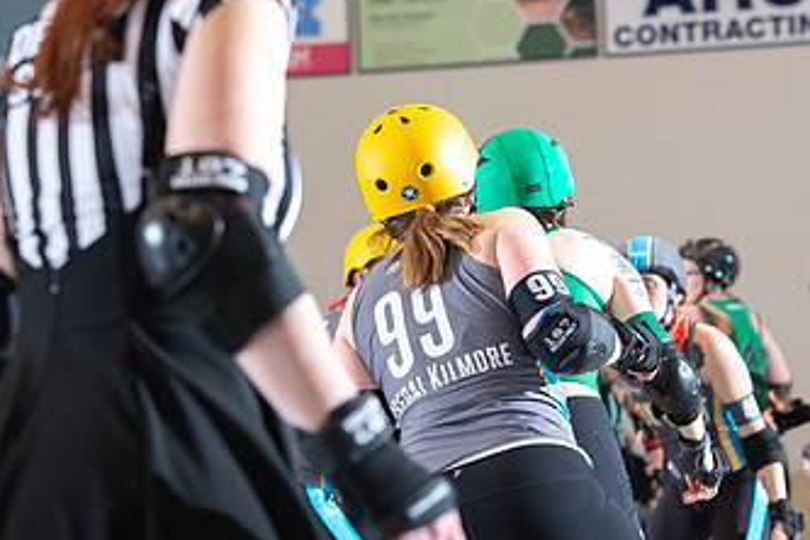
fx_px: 3915
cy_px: 434
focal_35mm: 174
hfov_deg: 11.8
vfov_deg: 7.9
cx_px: 350
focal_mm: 100
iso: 640
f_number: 5.6
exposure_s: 1/160
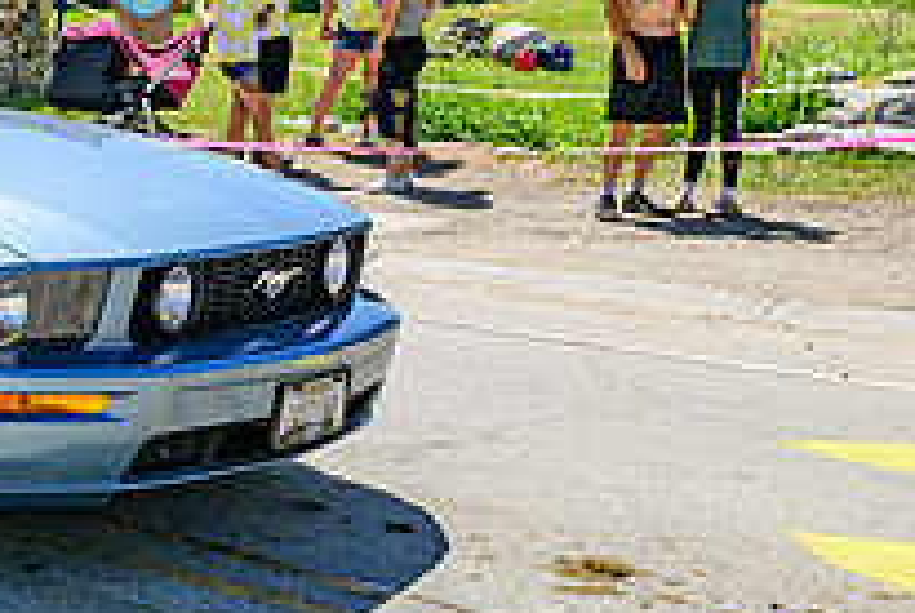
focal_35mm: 83
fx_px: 2113
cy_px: 255
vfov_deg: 16.5
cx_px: -280
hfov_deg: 21.9
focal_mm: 29.5
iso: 400
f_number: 7.1
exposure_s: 1/2500
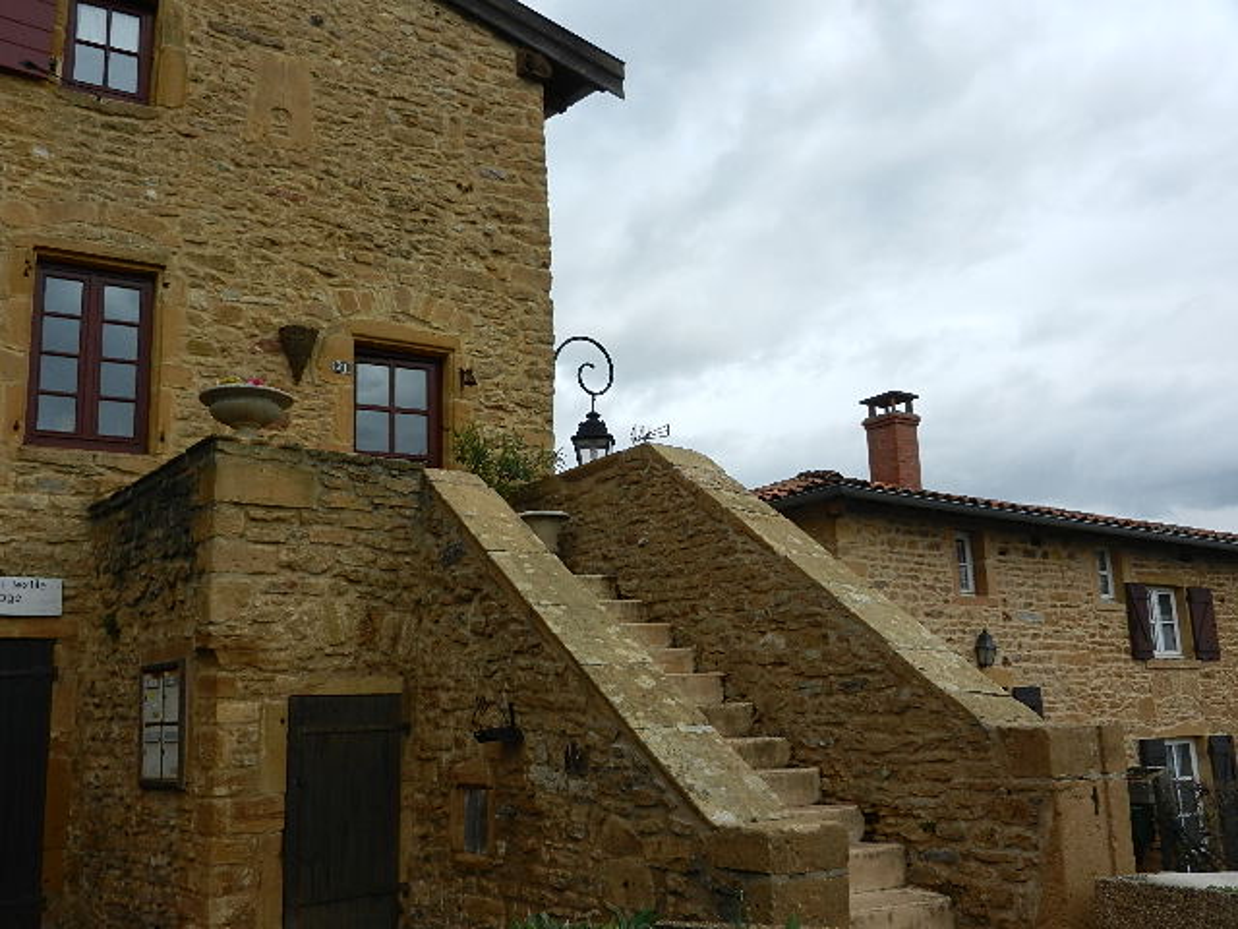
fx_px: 1180
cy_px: 464
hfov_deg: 55.4
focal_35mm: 33
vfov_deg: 42.9
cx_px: 619
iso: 160
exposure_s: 1/1600
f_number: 3.8
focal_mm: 5.9
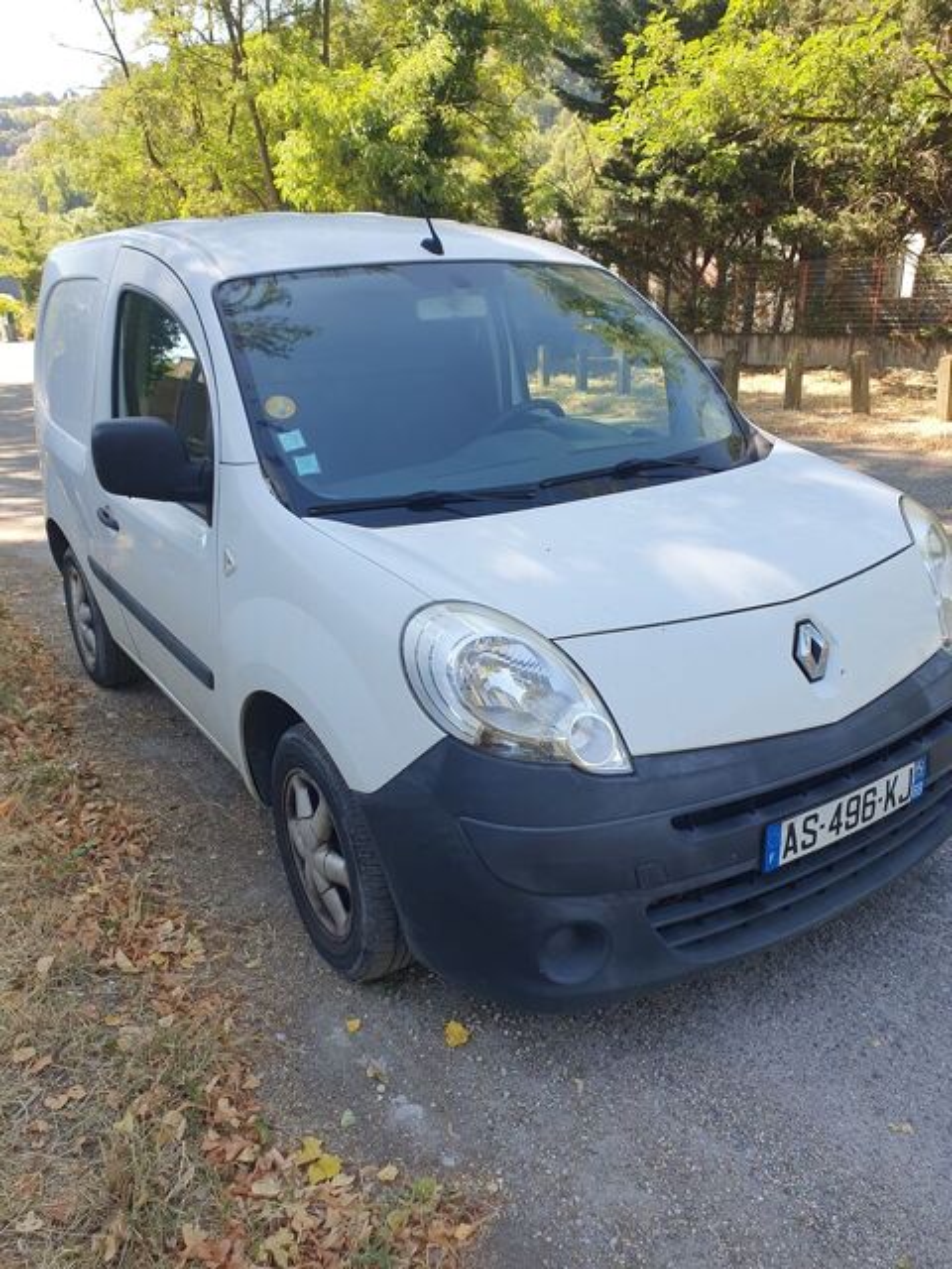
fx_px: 953
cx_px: 476
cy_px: 634
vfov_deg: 67.3
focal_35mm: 26
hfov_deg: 53.1
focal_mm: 4.32
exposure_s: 1/244
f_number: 2.4
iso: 50
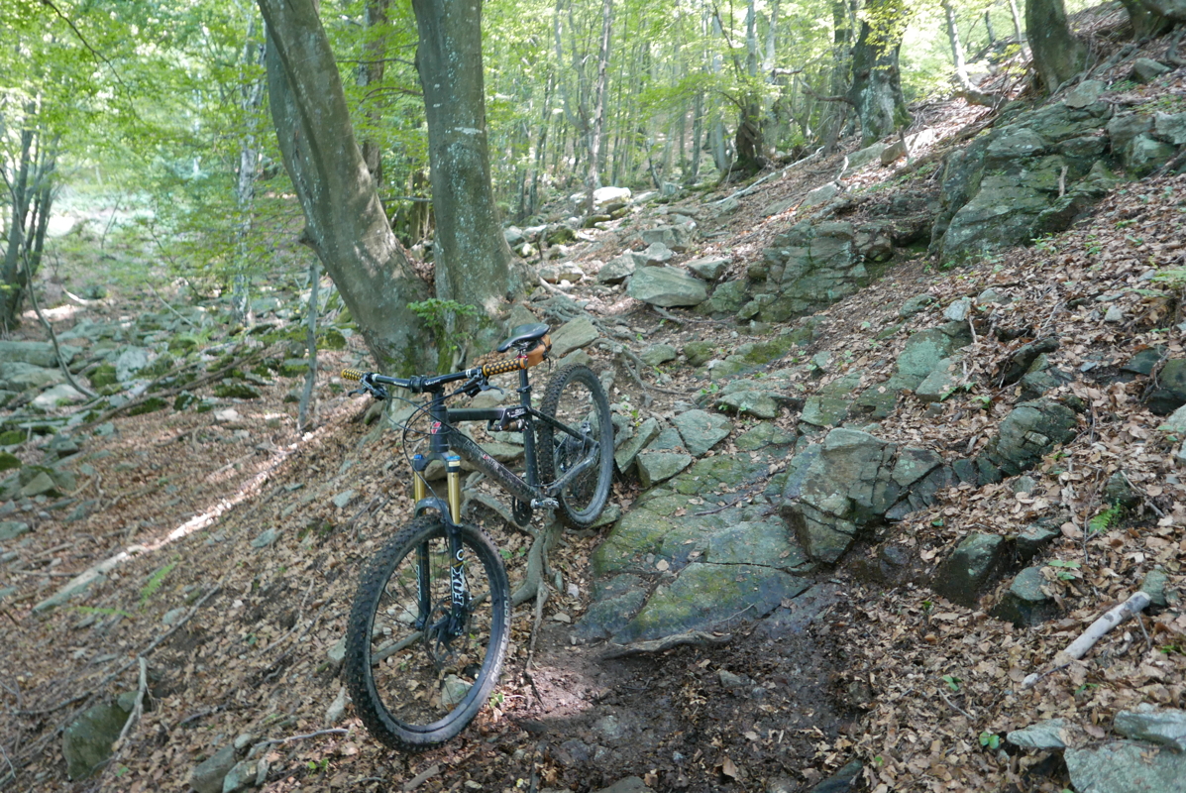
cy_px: 396
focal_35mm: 24
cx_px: 593
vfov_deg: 53.2
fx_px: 791
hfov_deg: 73.7
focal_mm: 10.9
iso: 320
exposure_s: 1/60
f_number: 1.7
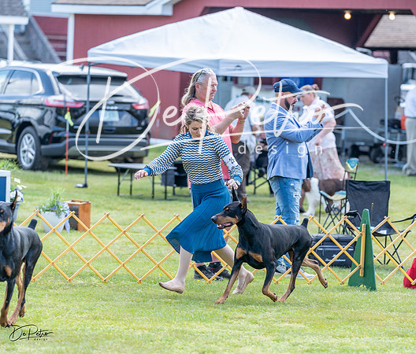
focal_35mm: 204
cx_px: 247
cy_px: 181
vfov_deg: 7.9
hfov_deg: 9.2
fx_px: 2581
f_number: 3.2
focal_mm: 147
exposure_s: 1/500
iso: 125
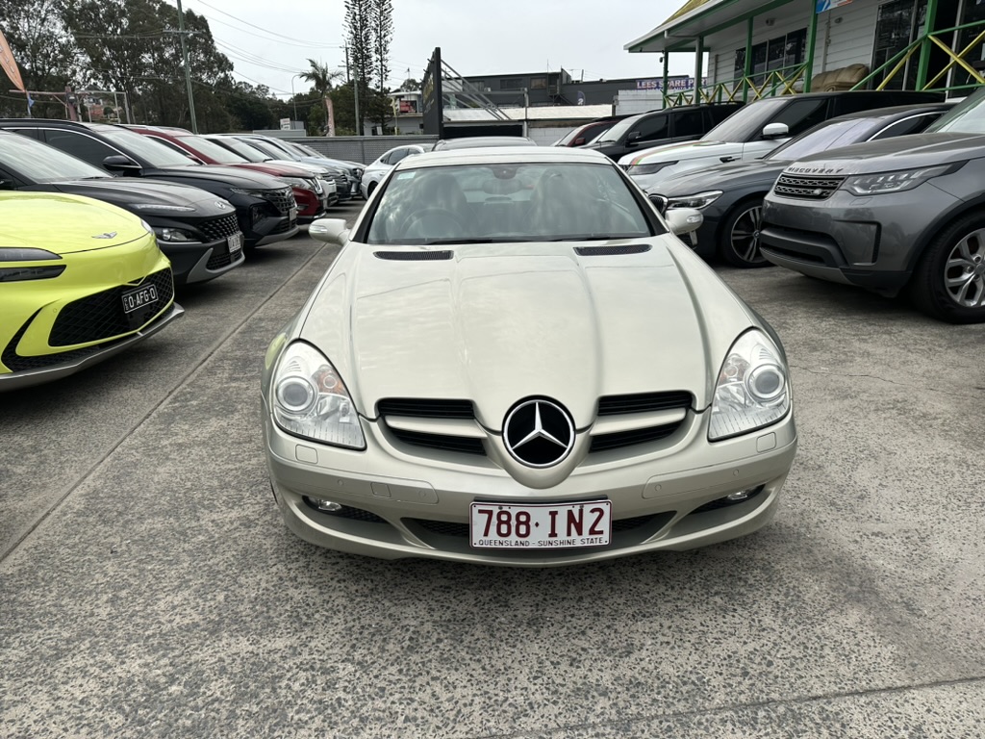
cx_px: 492
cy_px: 370
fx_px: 683
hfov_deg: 71.6
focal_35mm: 24
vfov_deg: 56.8
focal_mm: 6.86
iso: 80
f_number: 1.78
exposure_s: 1/4184
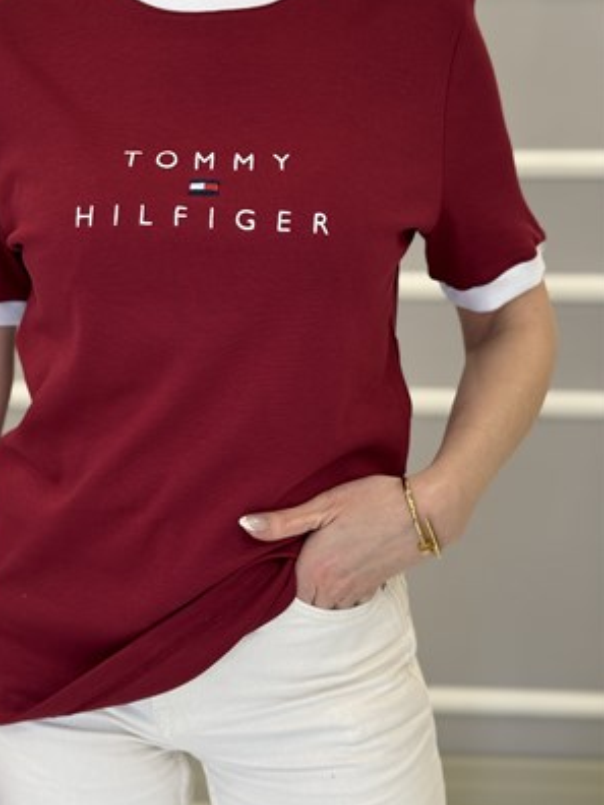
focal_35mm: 63
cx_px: 212
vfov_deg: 30.6
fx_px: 1466
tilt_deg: -6.6
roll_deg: -1.0
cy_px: 315
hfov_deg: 23.2
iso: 100
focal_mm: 6.76
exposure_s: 1/86
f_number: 1.78
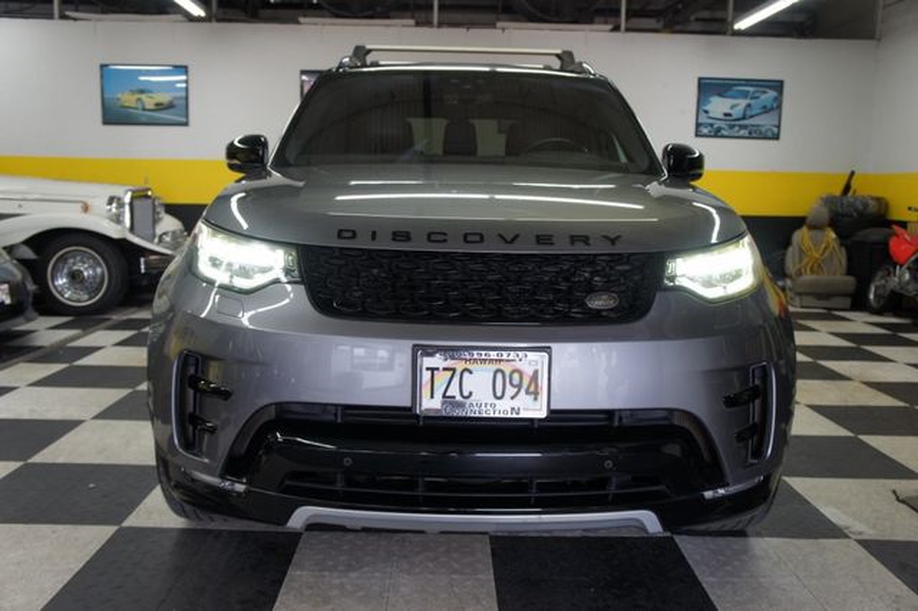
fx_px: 803
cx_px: 459
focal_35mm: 32
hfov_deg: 59.5
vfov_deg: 41.7
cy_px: 306
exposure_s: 1/40
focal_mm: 21
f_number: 4
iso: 200
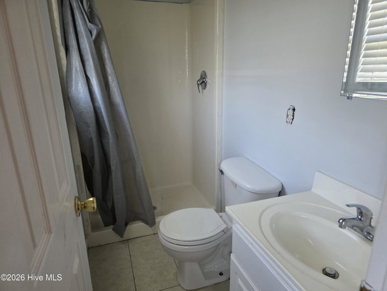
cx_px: 194
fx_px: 257
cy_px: 146
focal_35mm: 23
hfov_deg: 73.9
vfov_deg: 58.9
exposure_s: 1/120
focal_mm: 6.3
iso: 250
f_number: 1.7
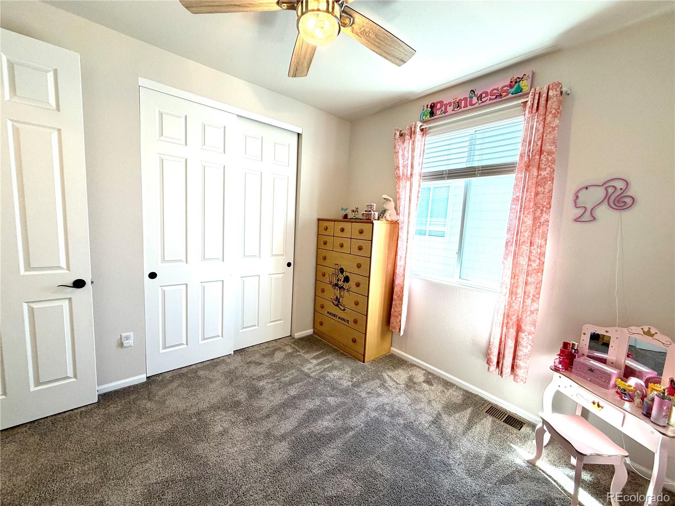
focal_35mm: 14
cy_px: 253
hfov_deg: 102.1
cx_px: 338
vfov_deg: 85.7
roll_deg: -2.9
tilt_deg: -7.0
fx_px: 273
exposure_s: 1/120
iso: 125
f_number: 2.2
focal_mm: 2.22
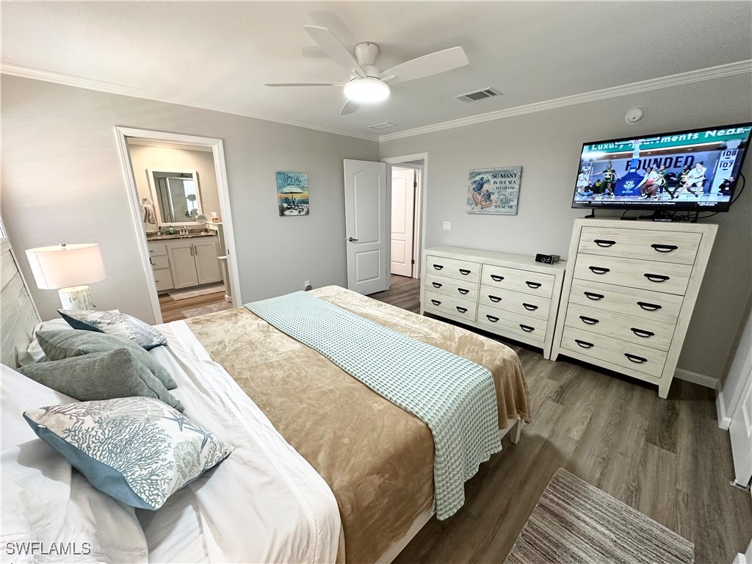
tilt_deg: -15.2
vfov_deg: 85.7
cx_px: 376
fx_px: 304
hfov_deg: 102.1
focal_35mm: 14
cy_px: 282
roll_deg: +0.2
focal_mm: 2.22
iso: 250
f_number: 2.2
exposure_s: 1/120
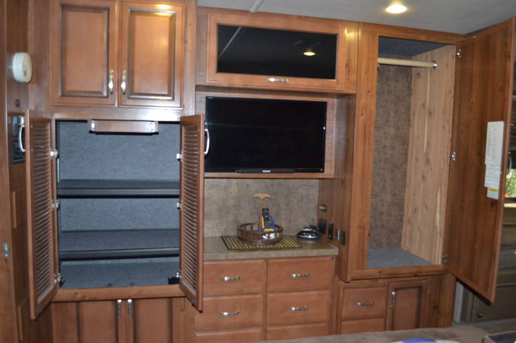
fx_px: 387
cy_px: 172
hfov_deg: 67.4
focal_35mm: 27
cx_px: 258
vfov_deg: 47.9
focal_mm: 18
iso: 800
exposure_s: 1/60
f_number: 3.5
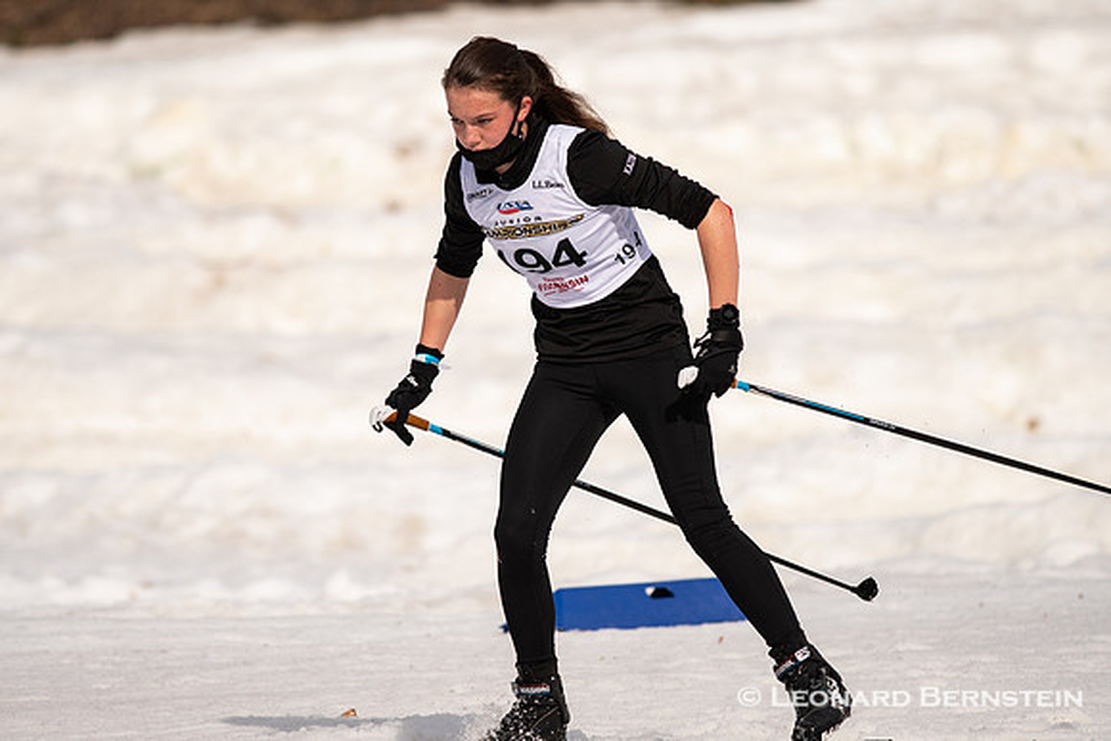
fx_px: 13890
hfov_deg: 4.6
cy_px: 370
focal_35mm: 450
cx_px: 556
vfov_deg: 3.1
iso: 400
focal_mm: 300
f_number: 4
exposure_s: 1/6400
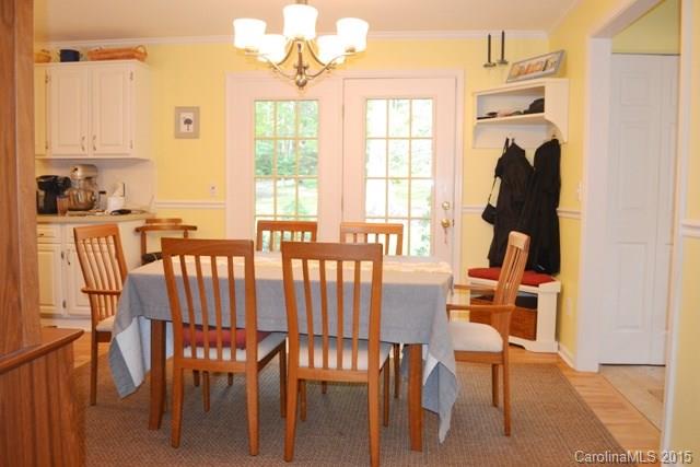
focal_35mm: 27
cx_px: 350
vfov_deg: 48.0
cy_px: 234
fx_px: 525
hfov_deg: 67.4
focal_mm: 18
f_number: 3.5
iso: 2000
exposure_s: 1/60
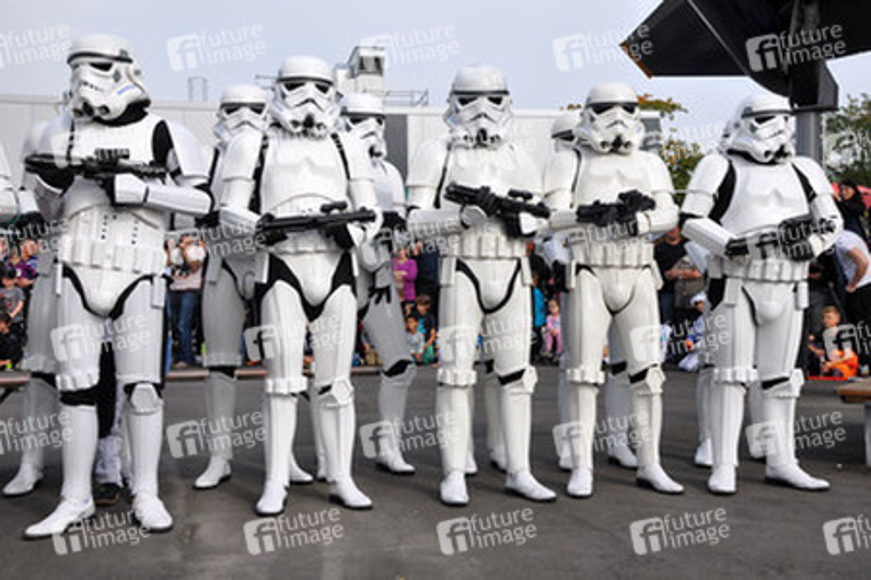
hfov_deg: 42.4
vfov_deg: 28.9
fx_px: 1124
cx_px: 436
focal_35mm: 46
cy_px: 290
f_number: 9
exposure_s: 1/320
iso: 200
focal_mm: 31
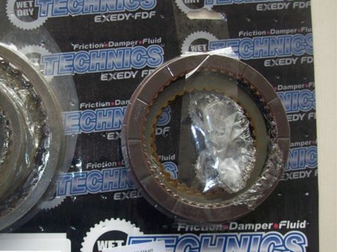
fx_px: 535
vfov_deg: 26.5
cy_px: 143
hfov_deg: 34.2
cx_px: 80
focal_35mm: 55
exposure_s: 1/64
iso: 80
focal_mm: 6
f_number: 2.7
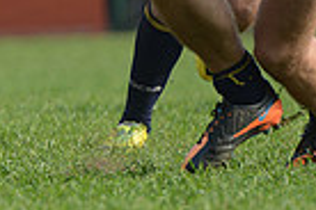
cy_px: -220
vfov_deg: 1.2
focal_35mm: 1174
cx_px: -222
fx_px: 10304
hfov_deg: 1.8
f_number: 4
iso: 320
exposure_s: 1/1000
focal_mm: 280
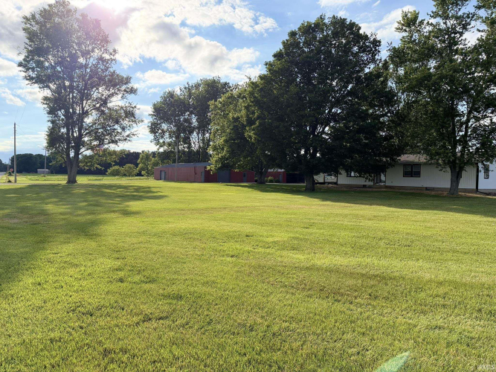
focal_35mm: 24
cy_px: 186
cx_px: 248
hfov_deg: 71.6
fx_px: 344
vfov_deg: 56.8
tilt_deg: -2.1
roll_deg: -1.6
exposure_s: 1/4975
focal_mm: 6.76
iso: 125
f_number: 1.78
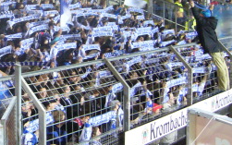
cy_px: 20
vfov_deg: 17.4
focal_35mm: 74
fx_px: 468
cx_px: 12
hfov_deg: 26.6
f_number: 2.8
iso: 200
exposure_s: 1/8
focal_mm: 5.8
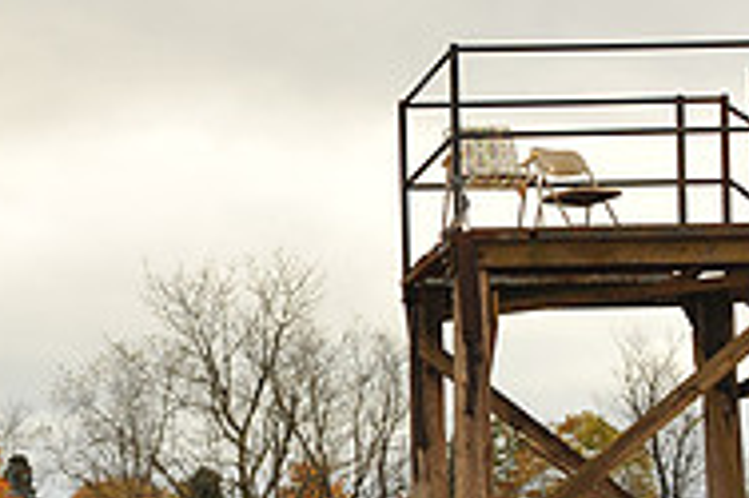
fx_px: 4490
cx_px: -179
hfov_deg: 9.4
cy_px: 633
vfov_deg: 6.3
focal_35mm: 216
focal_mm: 70
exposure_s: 1/320
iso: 640
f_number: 8
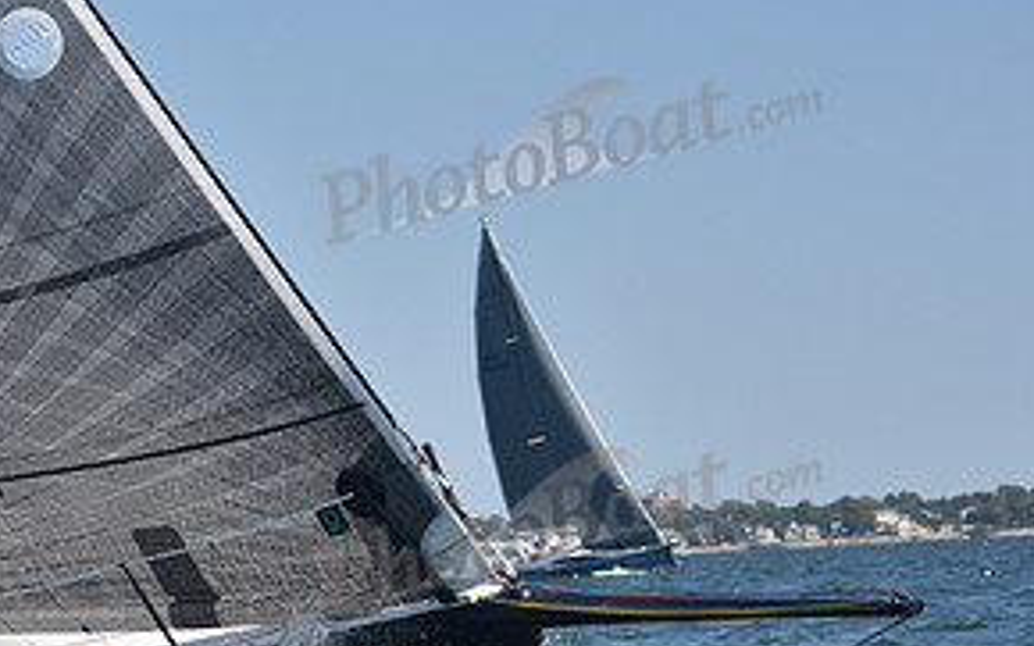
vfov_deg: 8.2
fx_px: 4479
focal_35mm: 159
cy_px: 387
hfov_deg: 13.1
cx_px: 139
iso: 250
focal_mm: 78
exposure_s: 1/1250
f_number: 4
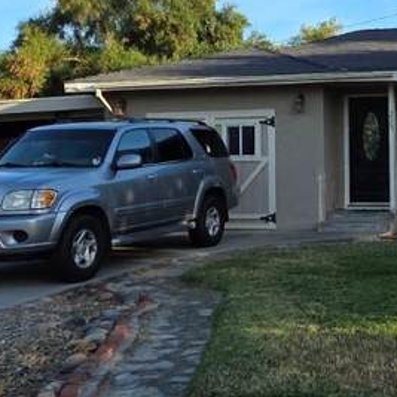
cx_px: 396
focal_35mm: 55
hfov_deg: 29.1
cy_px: 161
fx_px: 714
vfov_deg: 31.0
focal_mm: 2.2
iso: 40
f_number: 1.9
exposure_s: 1/878
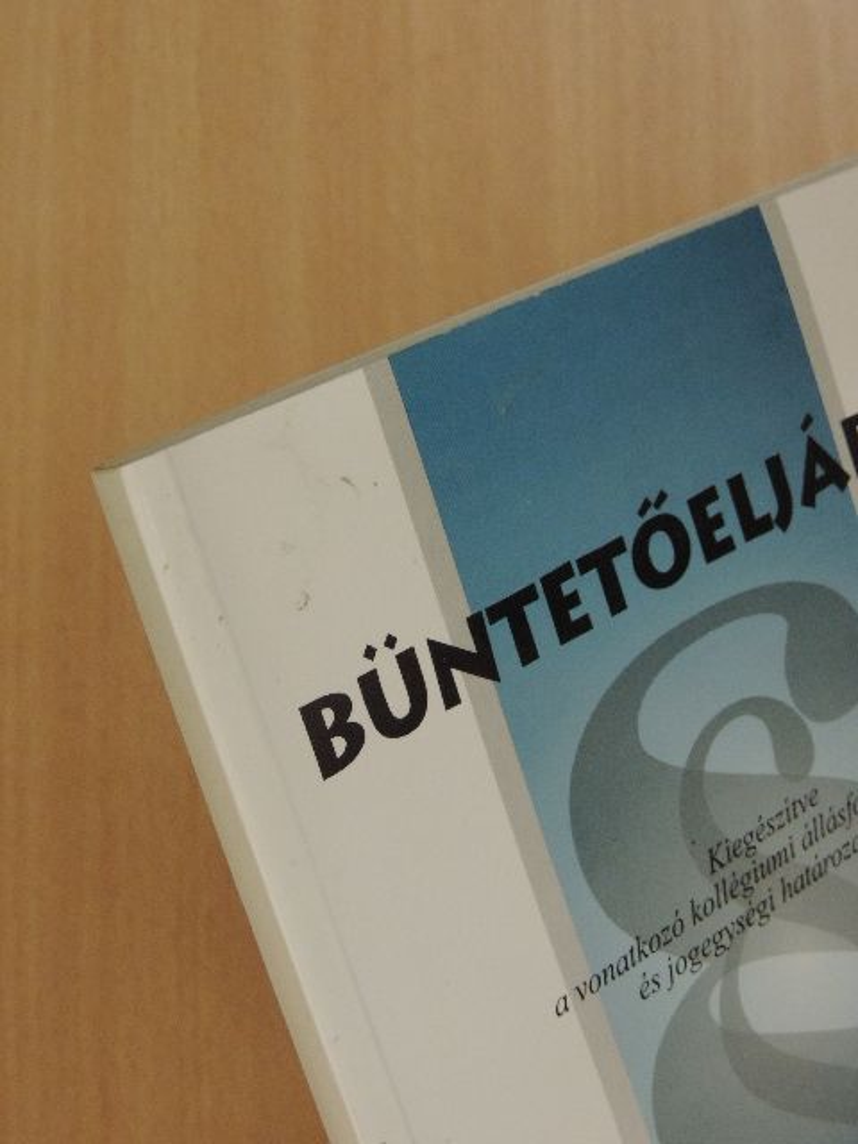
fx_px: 1983
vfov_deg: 32.2
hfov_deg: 24.4
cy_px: 572
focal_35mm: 60
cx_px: 429
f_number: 3.7
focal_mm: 10.7
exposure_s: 1/60
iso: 800
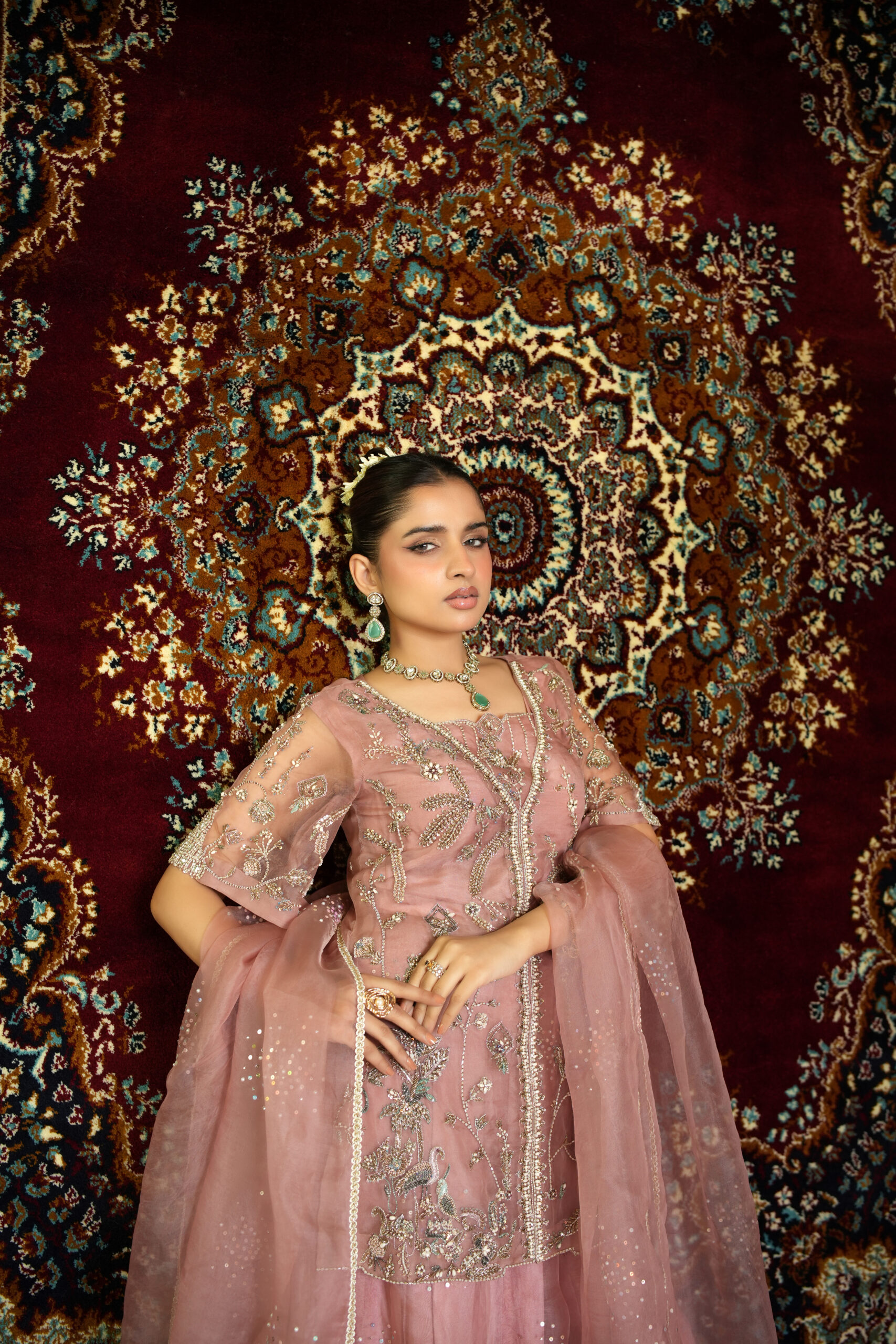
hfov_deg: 37.9
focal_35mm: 35
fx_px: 1306
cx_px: 448
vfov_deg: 54.4
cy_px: 672
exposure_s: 1/200
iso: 640
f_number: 2.8
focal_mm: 35
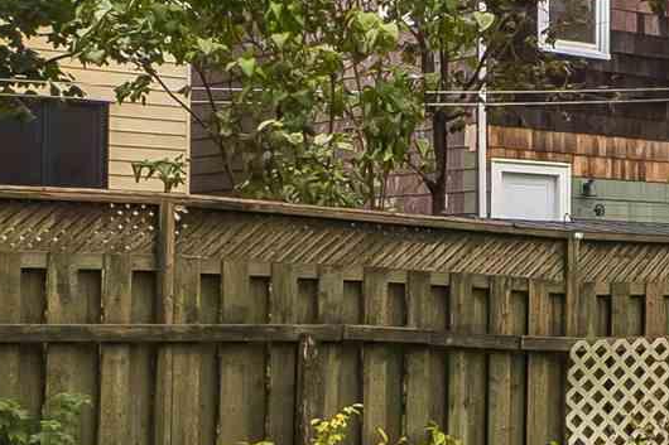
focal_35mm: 87
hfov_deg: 20.1
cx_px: 1010
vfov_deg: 15.7
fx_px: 1616
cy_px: 253
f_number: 6.3
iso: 400
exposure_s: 1/500
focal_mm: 10
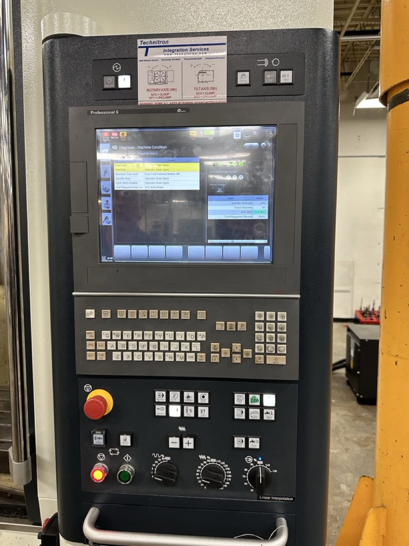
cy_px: 273
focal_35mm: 24
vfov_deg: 71.6
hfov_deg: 56.8
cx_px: 204
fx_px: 378
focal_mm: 6.9
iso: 250
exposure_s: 1/57
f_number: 1.8
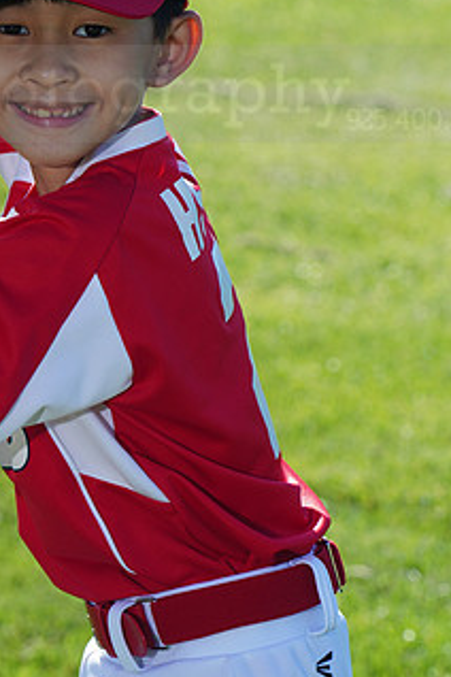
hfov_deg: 3.8
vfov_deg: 5.6
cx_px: 69
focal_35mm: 365
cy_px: 75
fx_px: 6858
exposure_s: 1/200
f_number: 10
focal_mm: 200
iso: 200
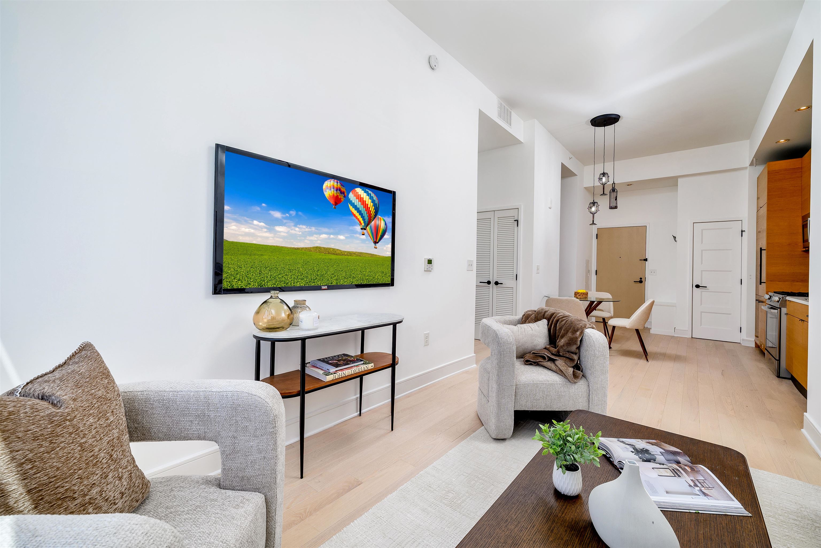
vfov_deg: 81.2
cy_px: 274
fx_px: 319
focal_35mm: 14
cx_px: 410
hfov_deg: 104.2
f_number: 8
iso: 160
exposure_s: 1/100
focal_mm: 14
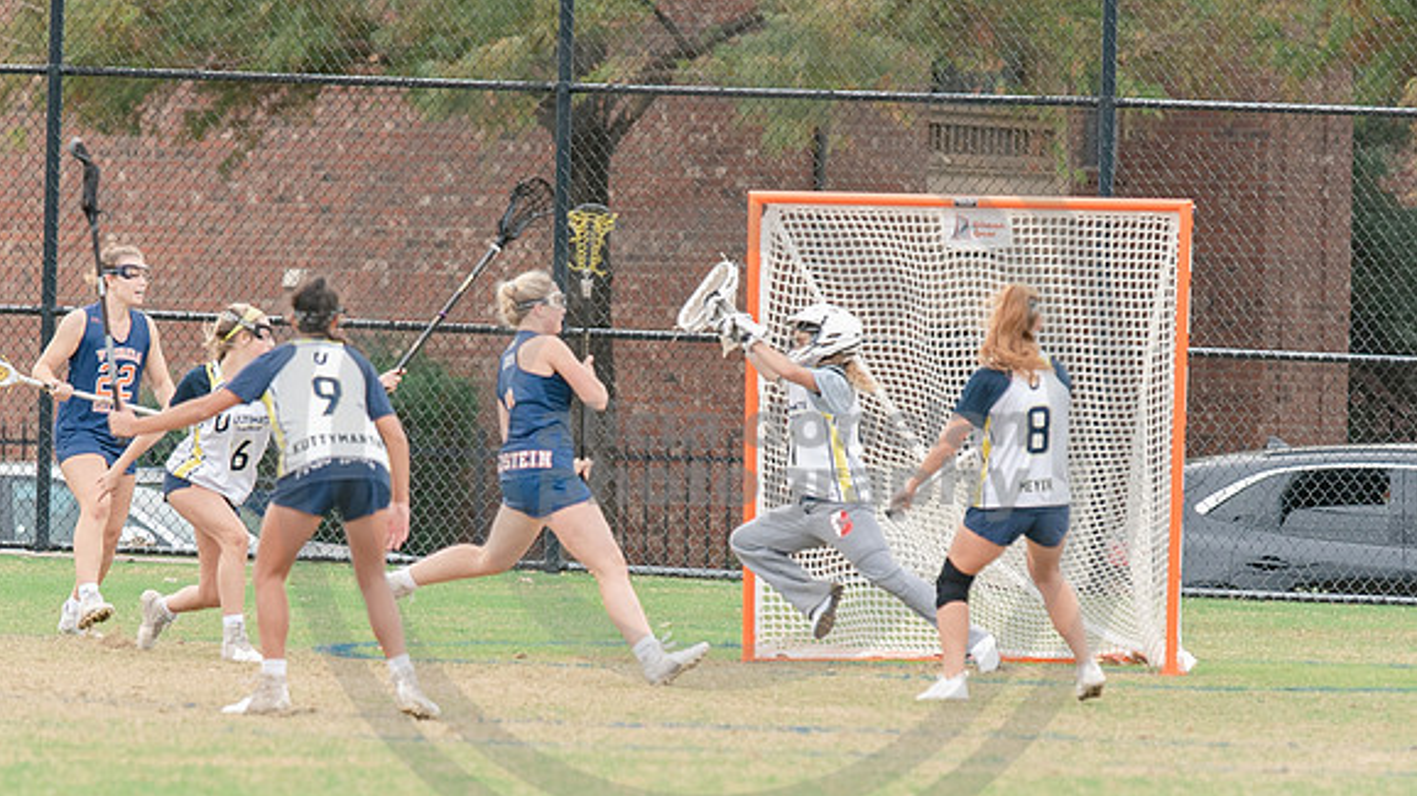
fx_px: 20250
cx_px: 646
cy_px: 613
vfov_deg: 2.3
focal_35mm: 539
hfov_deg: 4.0
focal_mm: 200
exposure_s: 1/1250
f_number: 2.8
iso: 500
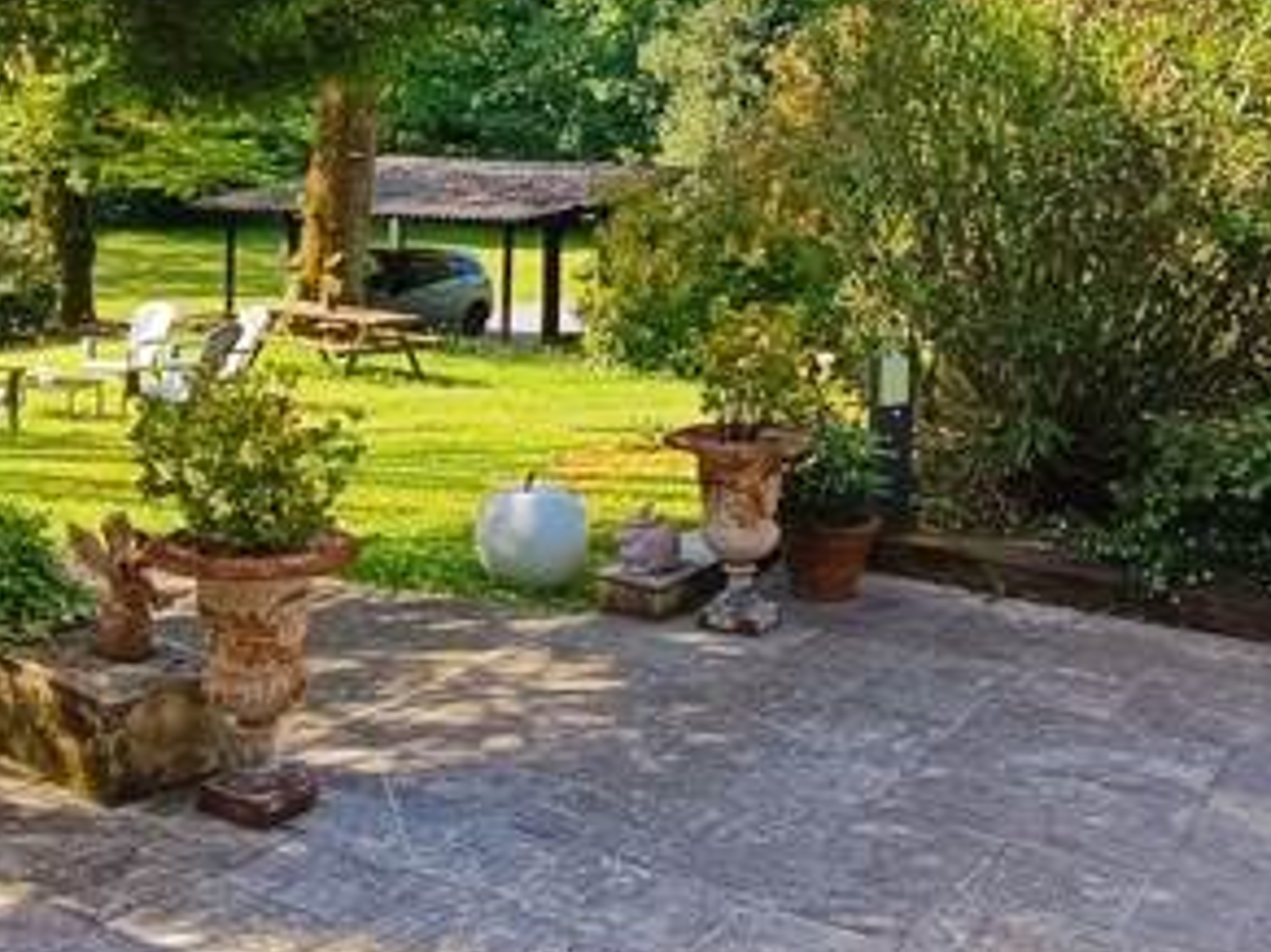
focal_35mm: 44
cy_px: 266
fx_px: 1615
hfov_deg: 42.5
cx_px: 446
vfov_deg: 32.4
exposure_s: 1/343
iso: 50
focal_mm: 1.66
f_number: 2.2
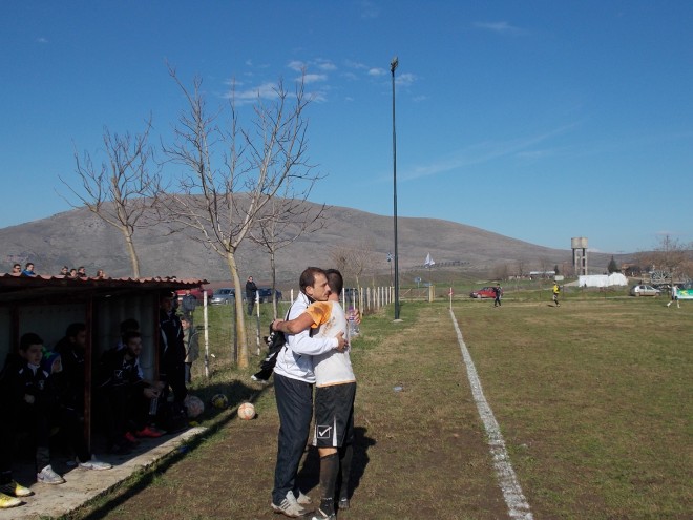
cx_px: 346
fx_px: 781
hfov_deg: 47.9
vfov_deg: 36.8
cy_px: 260
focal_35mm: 39
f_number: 9.8
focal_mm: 6.9
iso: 80
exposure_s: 1/160
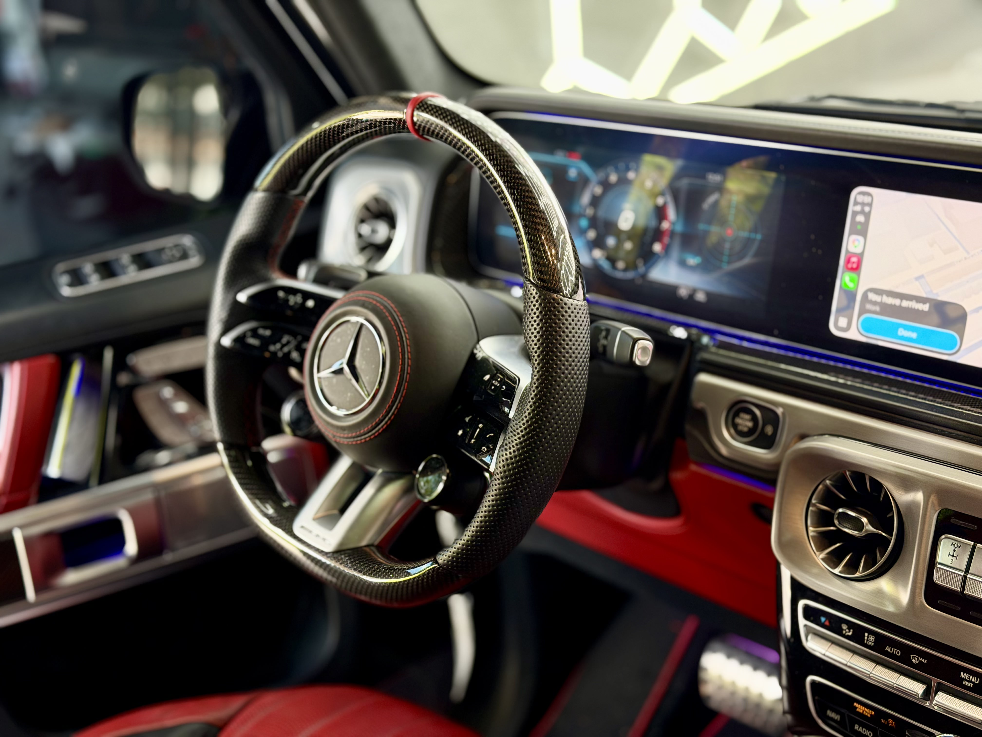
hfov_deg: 39.7
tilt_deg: -23.3
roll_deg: +8.0
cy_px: 368
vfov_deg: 30.3
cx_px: 491
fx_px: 1362
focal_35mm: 48
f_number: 1.78
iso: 160
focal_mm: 6.76
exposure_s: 1/68
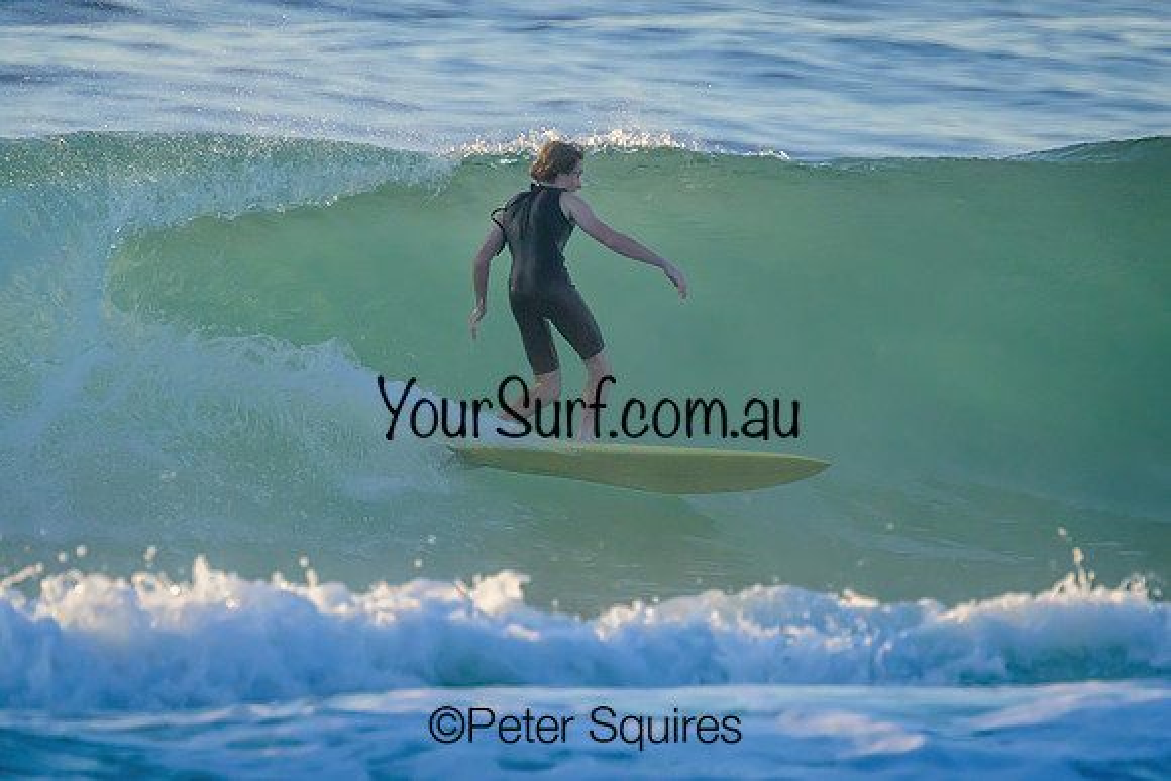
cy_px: 334
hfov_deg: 1.9
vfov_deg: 1.3
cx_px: 641
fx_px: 35439
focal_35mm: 1089
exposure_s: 1/1600
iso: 1600
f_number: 11
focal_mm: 800
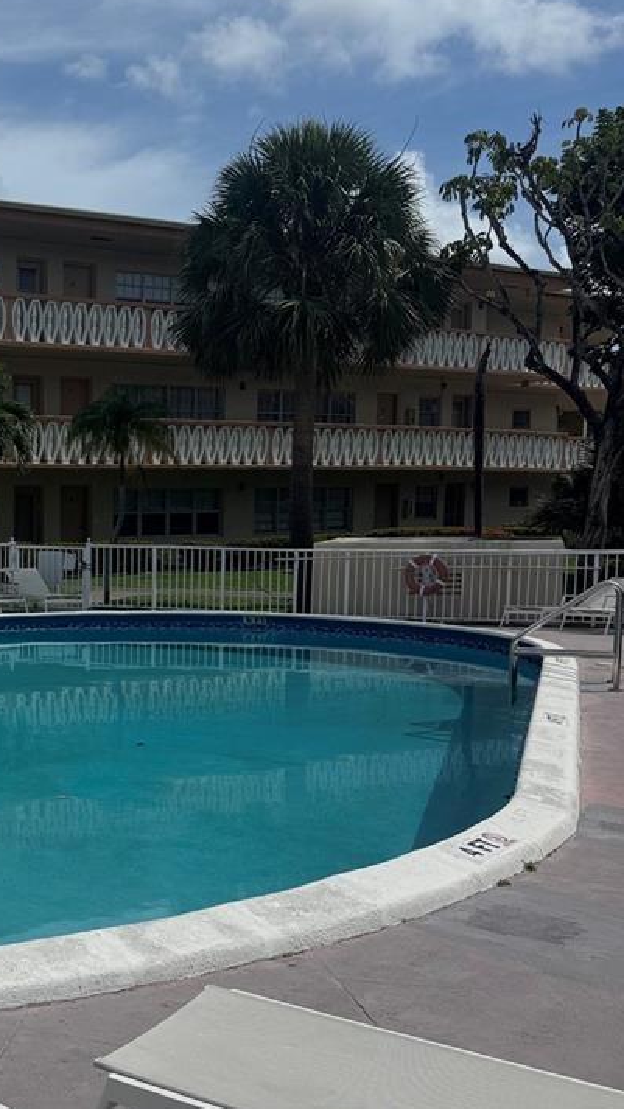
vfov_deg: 46.3
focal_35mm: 44
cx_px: -68
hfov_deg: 25.1
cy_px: 638
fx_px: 1294
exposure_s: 1/12346
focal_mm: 6.76
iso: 80
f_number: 1.78
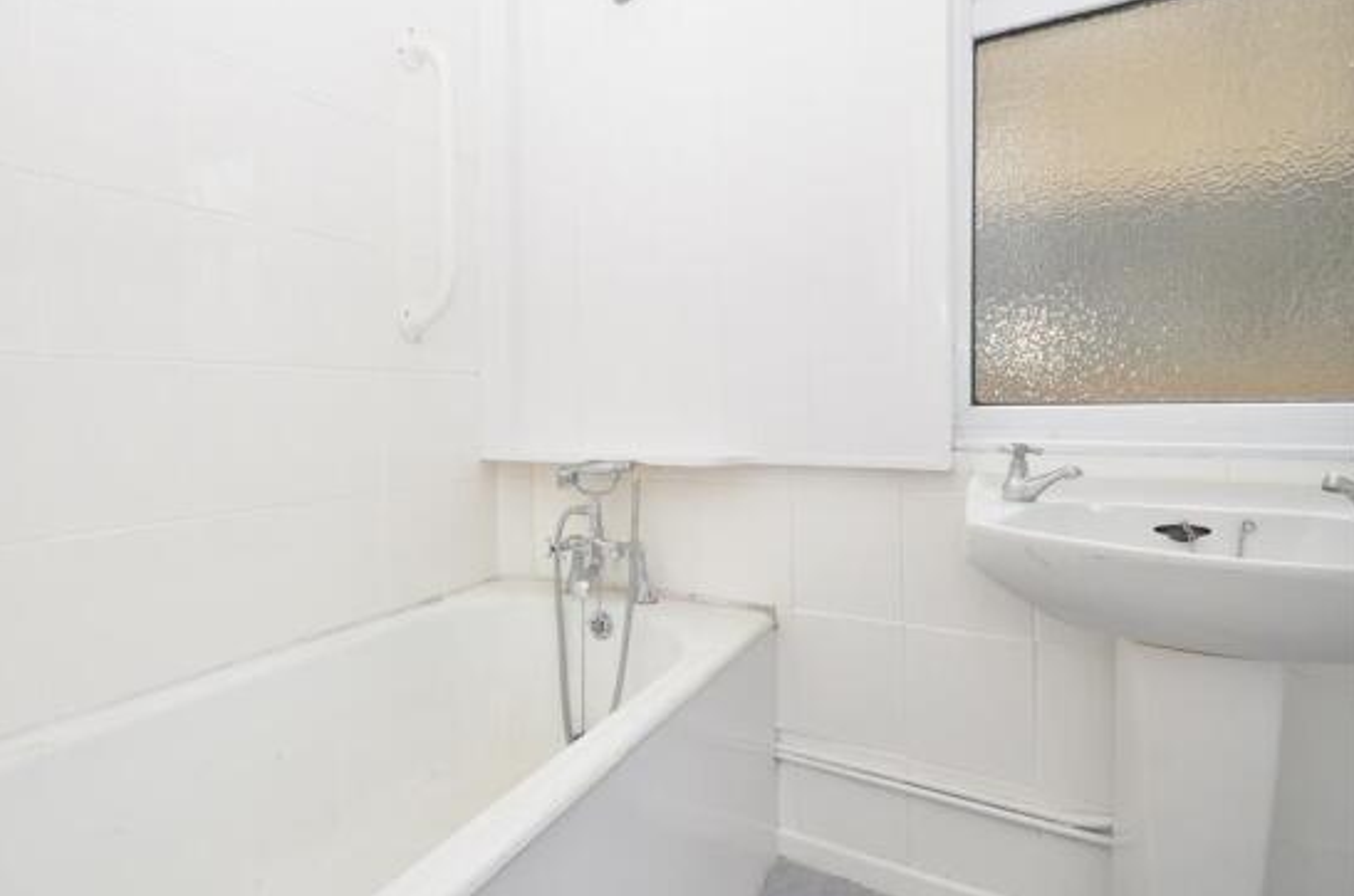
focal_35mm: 18
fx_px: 675
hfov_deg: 89.1
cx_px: 550
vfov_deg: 67.0
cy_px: 406
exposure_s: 1/200
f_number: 8
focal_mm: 10
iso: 640
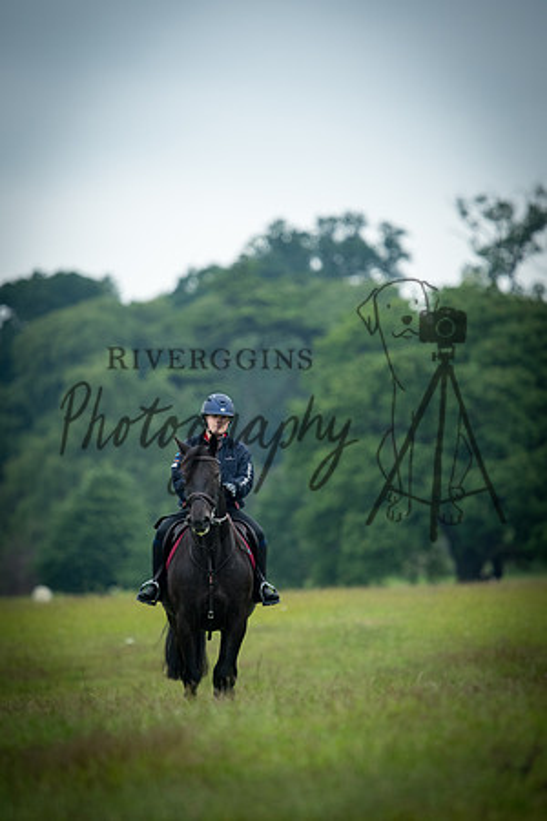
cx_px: 274
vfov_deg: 4.6
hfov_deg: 3.1
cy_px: 410
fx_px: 10255
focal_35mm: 450
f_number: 4
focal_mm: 300
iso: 800
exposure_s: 1/1600
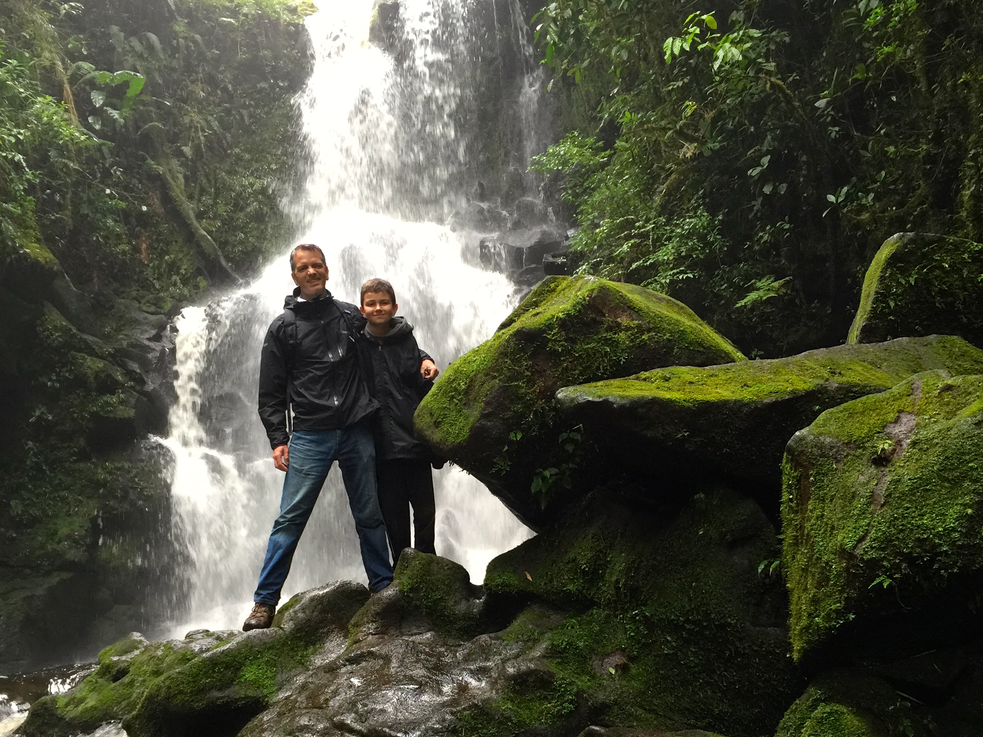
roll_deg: +7.7
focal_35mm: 39
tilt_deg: +5.2
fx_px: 1107
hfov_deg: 47.9
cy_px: 524
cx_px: 490
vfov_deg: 36.2
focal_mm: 4.15
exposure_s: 1/15
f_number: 2.2
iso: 50
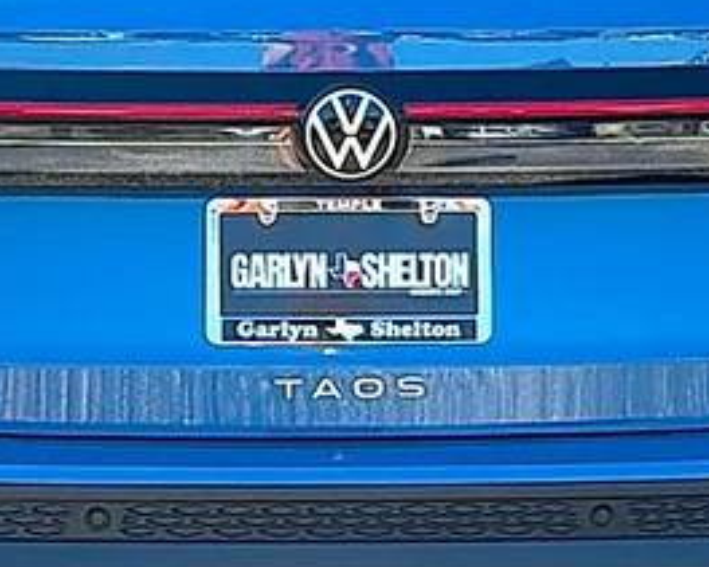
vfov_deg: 15.2
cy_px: 198
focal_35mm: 101
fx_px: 2119
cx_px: 354
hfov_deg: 19.0
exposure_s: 1/1618
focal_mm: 6.86
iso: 80
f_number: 1.78
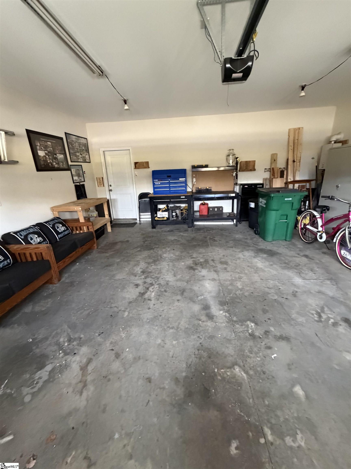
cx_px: 176
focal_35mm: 14
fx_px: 189
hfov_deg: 85.7
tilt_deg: -17.5
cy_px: 234
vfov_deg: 102.1
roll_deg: +2.4
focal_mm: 2.22
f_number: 2.2
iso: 1000
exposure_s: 1/60
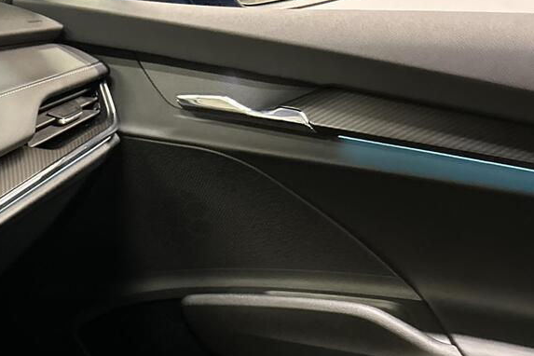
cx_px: -132
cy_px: 400
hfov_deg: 26.0
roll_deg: +1.0
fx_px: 1009
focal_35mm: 68
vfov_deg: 19.1
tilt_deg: -26.9
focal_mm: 5.7
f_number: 1.5
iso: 500
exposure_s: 1/33
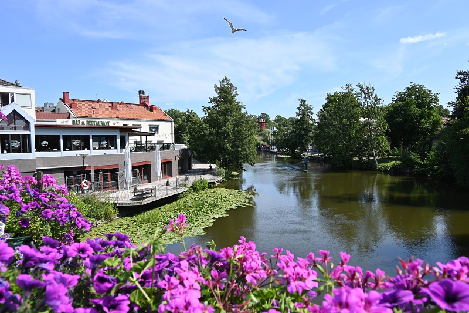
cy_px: 156
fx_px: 332
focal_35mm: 26
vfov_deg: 50.4
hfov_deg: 70.4
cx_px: 234
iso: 180
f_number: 5
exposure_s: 1/1000
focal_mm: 17
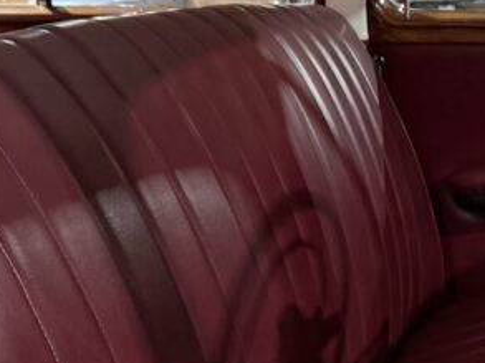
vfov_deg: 17.0
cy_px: 388
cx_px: 387
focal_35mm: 84
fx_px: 1175
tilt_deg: -19.7
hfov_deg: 23.0
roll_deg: +0.1
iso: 800
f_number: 1.78
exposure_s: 1/25
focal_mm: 6.76
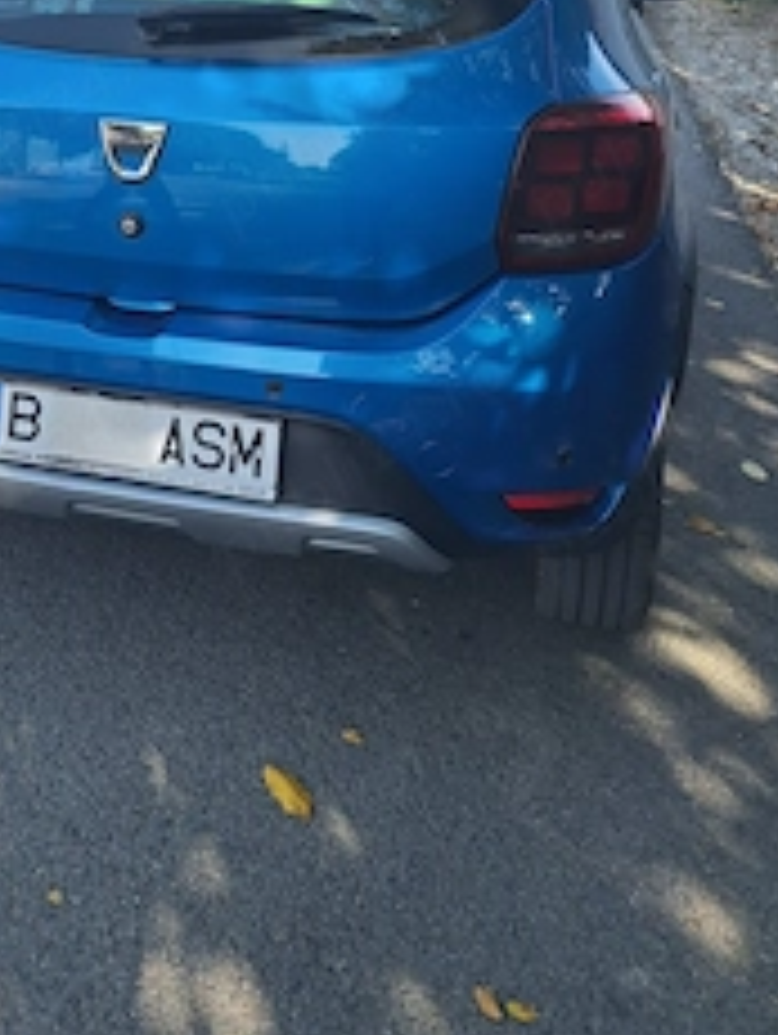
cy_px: 194
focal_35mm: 40
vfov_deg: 44.3
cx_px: 202
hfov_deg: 35.3
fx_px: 1196
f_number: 1.8
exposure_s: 1/1111
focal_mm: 5.54
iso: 40
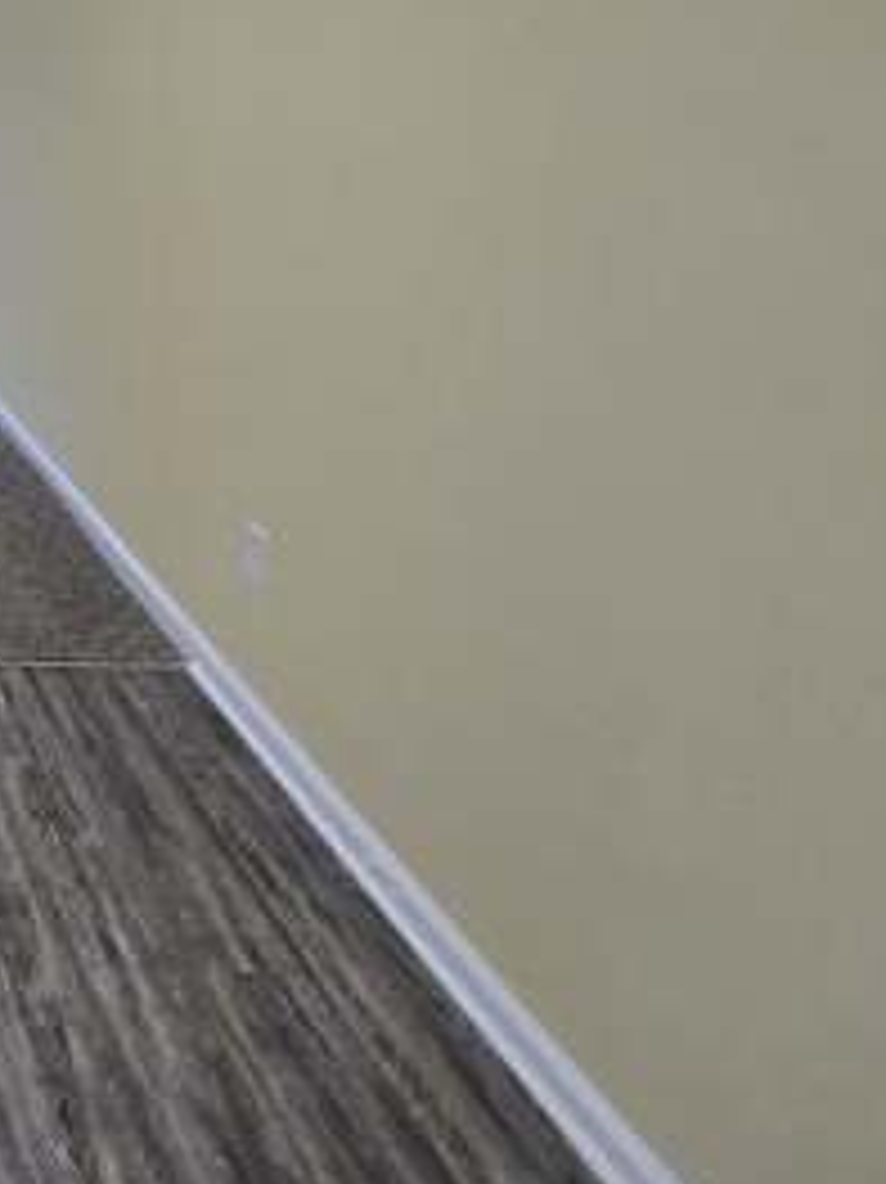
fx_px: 1127
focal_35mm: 33
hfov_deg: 28.2
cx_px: -443
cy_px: 171
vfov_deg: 50.5
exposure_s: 1/60
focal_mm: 1.7
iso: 160
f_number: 2.2
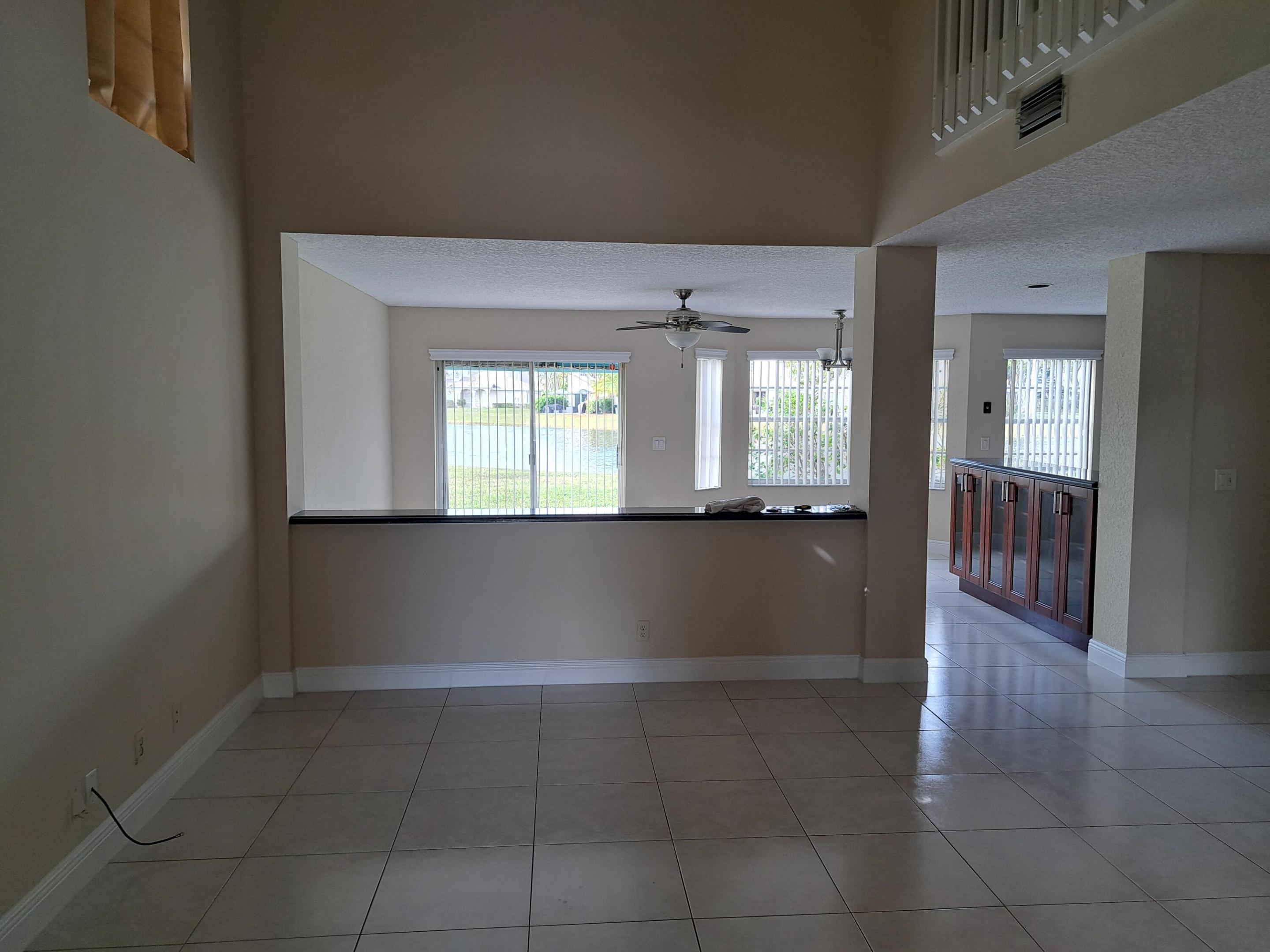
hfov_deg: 71.6
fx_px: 881
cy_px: 476
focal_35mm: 24
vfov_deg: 56.8
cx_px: 635
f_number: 1.8
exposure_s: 1/60
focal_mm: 5.23
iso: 64
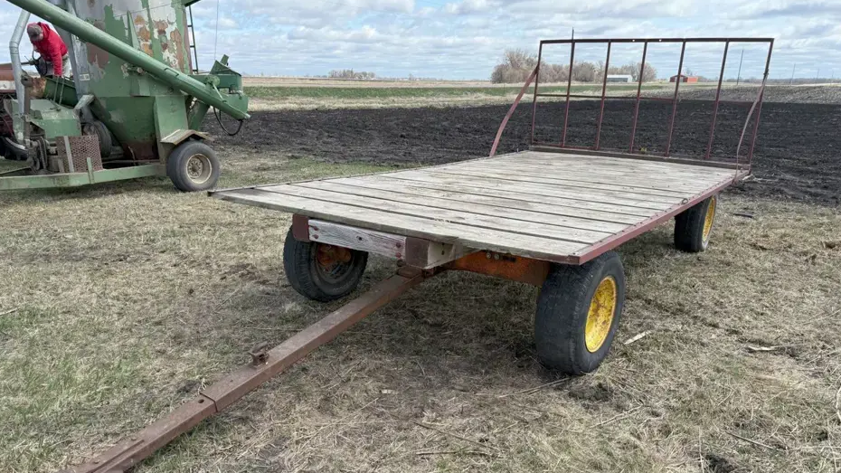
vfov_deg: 42.8
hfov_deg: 69.9
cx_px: 412
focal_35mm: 27
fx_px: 602
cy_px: 274
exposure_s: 1/3021
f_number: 1.78
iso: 100
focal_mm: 6.76
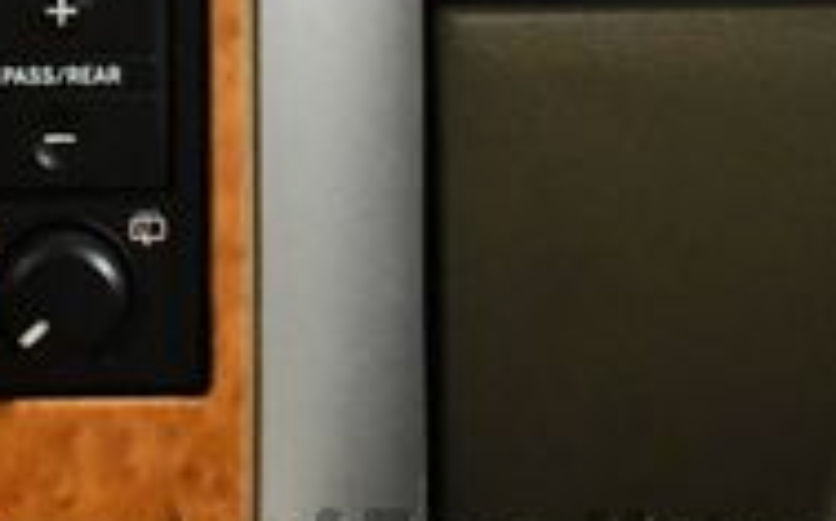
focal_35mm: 320
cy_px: -321
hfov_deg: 6.5
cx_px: -414
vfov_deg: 4.1
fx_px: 7282
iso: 3600
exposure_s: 1/60
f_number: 5.3
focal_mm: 46
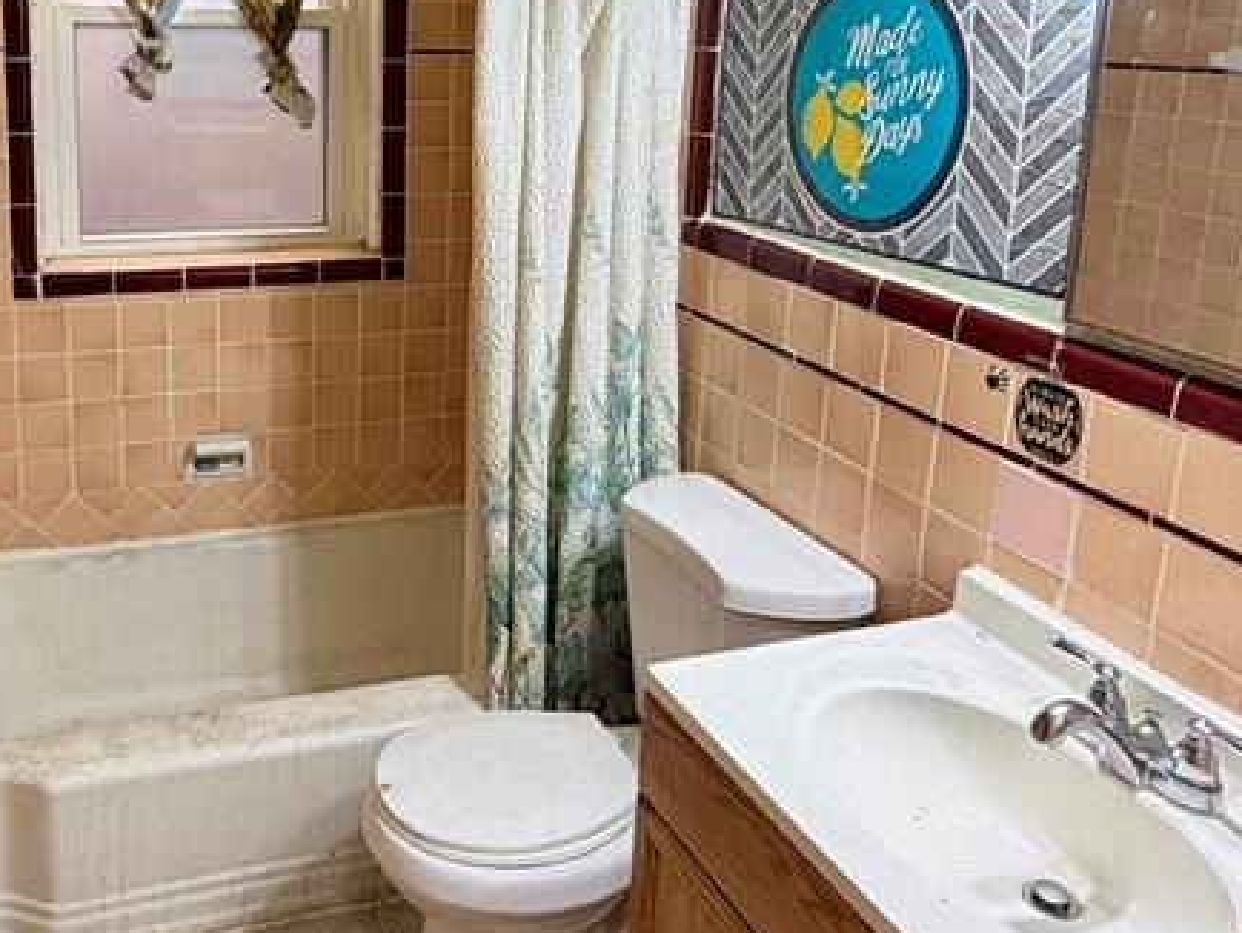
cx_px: 381
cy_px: 235
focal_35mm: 33
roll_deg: -0.8
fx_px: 1185
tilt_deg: -10.4
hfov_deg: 53.8
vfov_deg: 41.7
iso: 200
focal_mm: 2.22
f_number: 2.2
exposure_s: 1/60
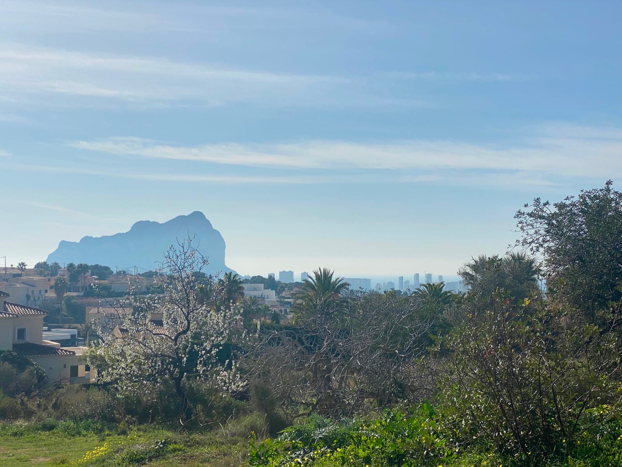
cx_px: 311
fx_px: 934
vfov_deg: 28.0
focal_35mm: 52
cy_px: 234
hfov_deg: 36.8
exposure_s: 1/5319
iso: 25
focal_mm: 6
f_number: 2
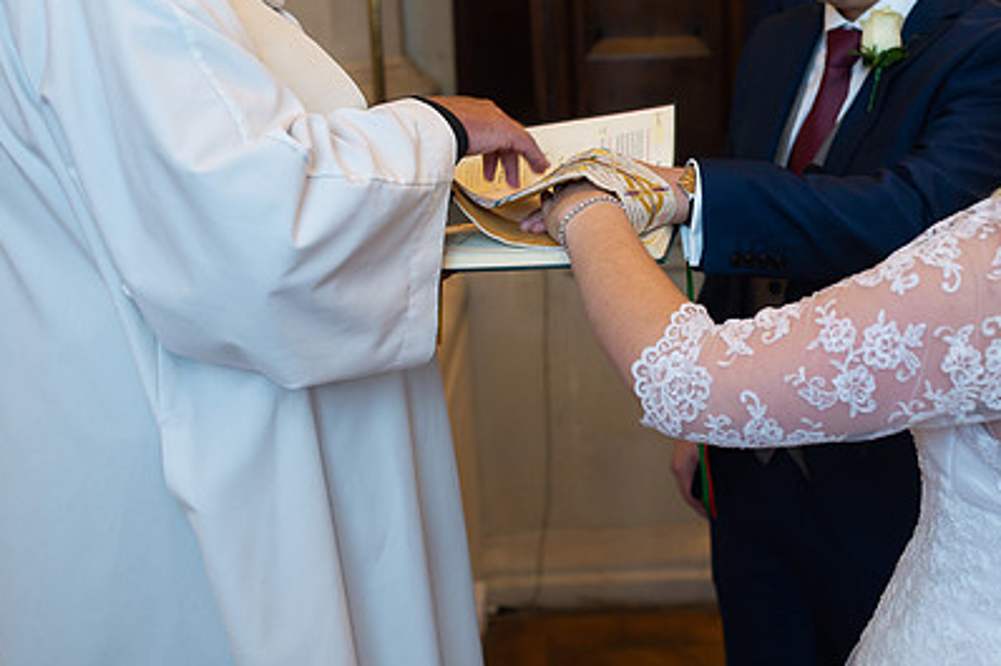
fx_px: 1417
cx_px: 634
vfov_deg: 26.2
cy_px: 191
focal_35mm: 51
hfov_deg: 38.6
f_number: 2.8
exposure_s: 1/160
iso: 500
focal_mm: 35
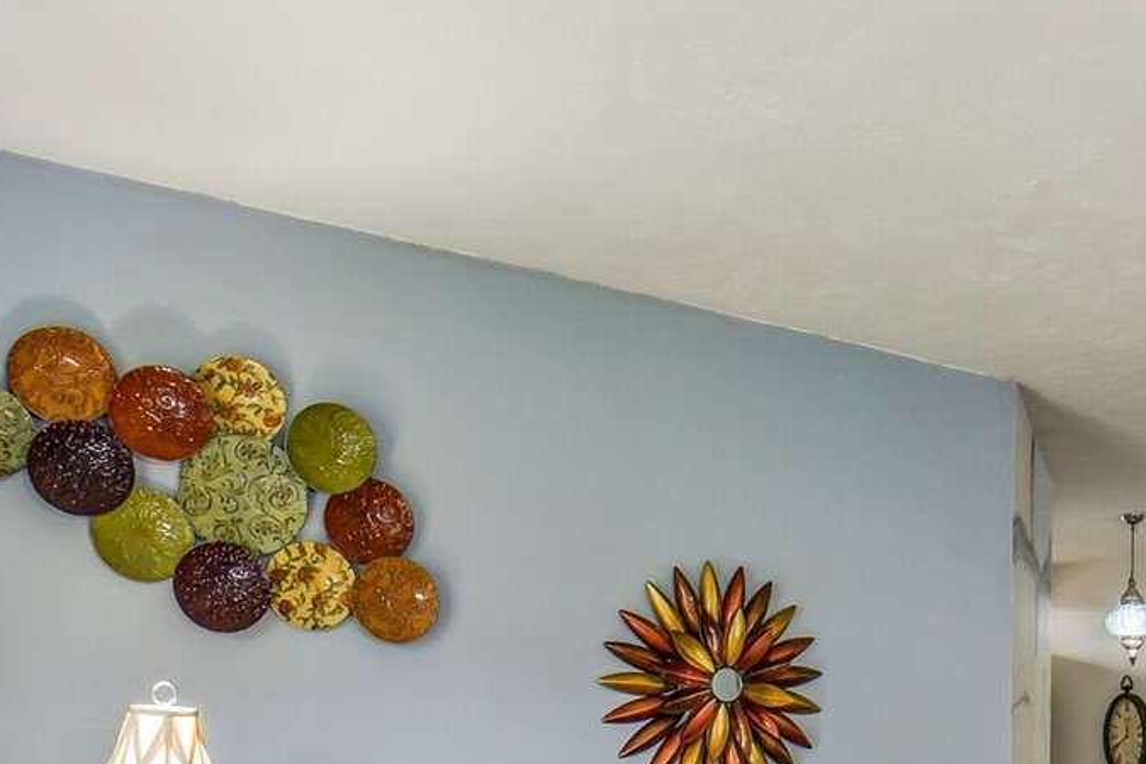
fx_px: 1432
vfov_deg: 27.7
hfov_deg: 41.3
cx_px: 951
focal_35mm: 45
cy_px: 806
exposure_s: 1/8
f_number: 11
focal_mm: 14
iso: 500
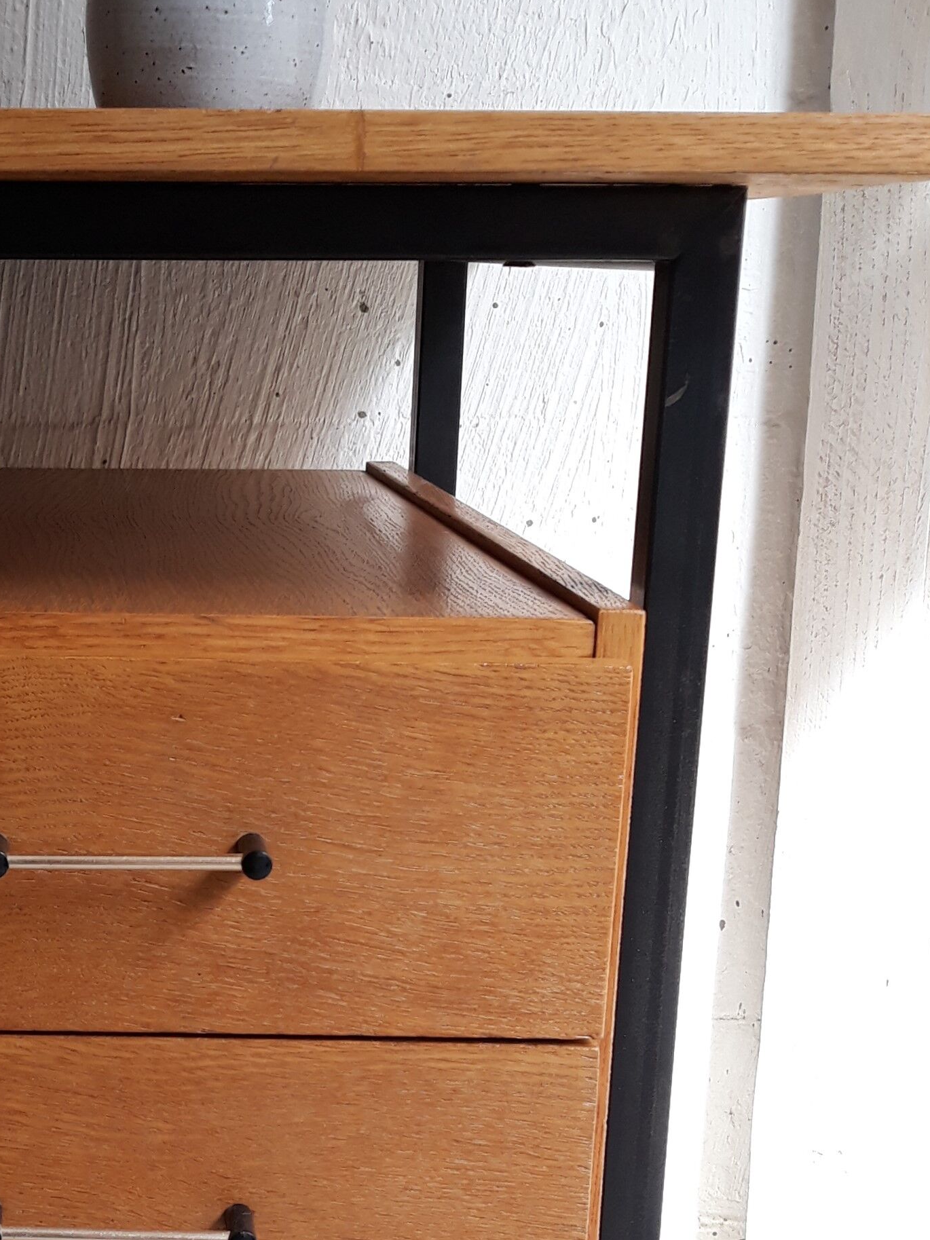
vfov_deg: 32.9
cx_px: 102
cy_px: 836
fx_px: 2078
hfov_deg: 24.5
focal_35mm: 58
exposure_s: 1/100
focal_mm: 3.71
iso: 40
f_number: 1.7
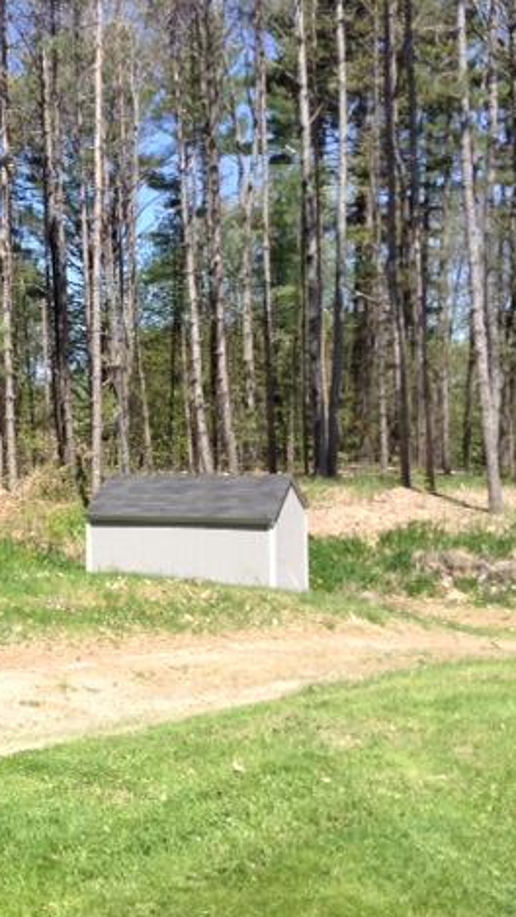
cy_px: 465
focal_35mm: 49
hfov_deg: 23.2
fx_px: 1191
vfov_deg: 42.1
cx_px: -27
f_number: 2.4
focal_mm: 3.3
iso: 25
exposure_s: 1/673
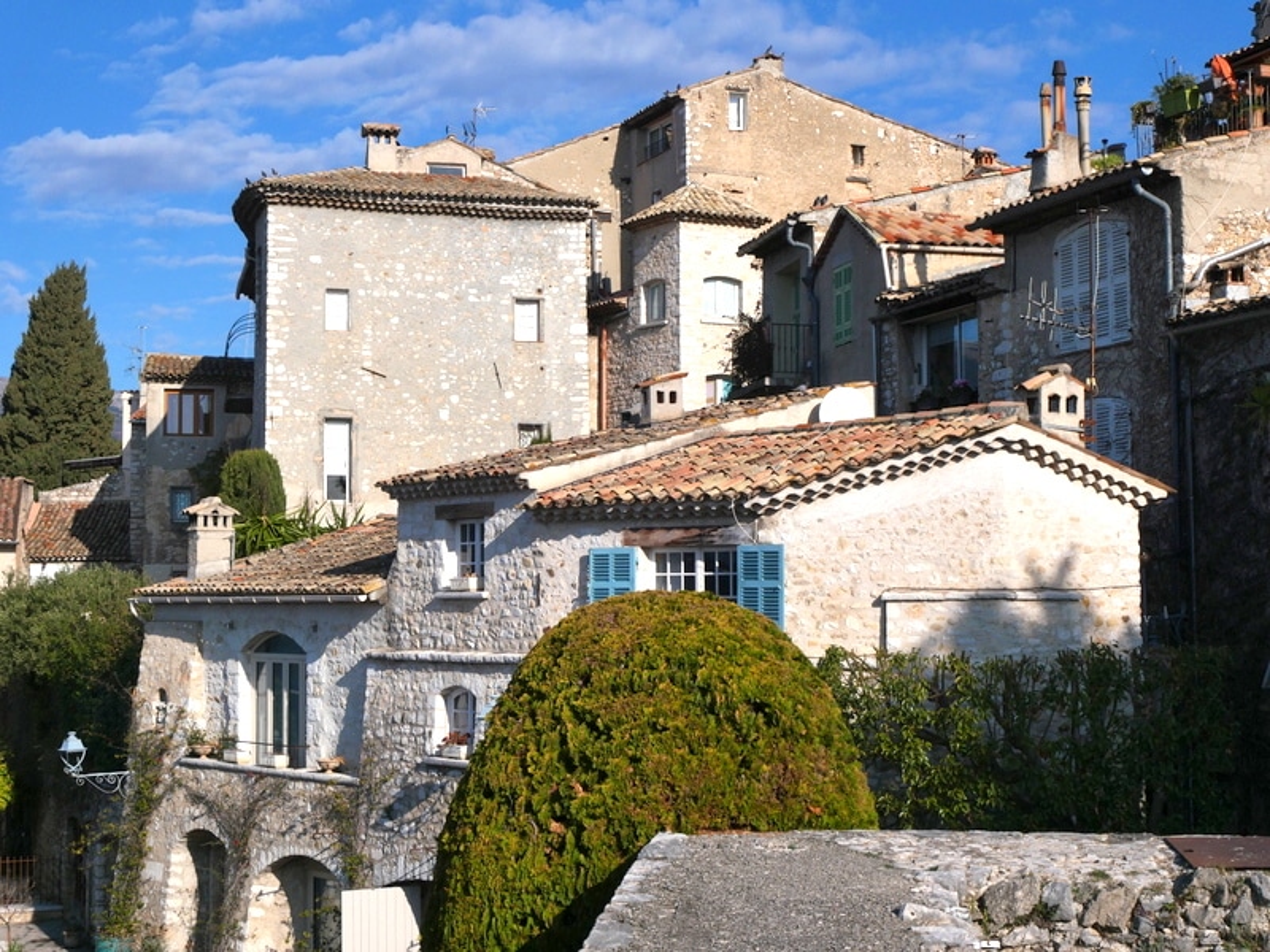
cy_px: 476
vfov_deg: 26.1
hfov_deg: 34.3
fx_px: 2055
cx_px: 635
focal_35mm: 56
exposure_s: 1/1000
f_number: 11
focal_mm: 28
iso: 200
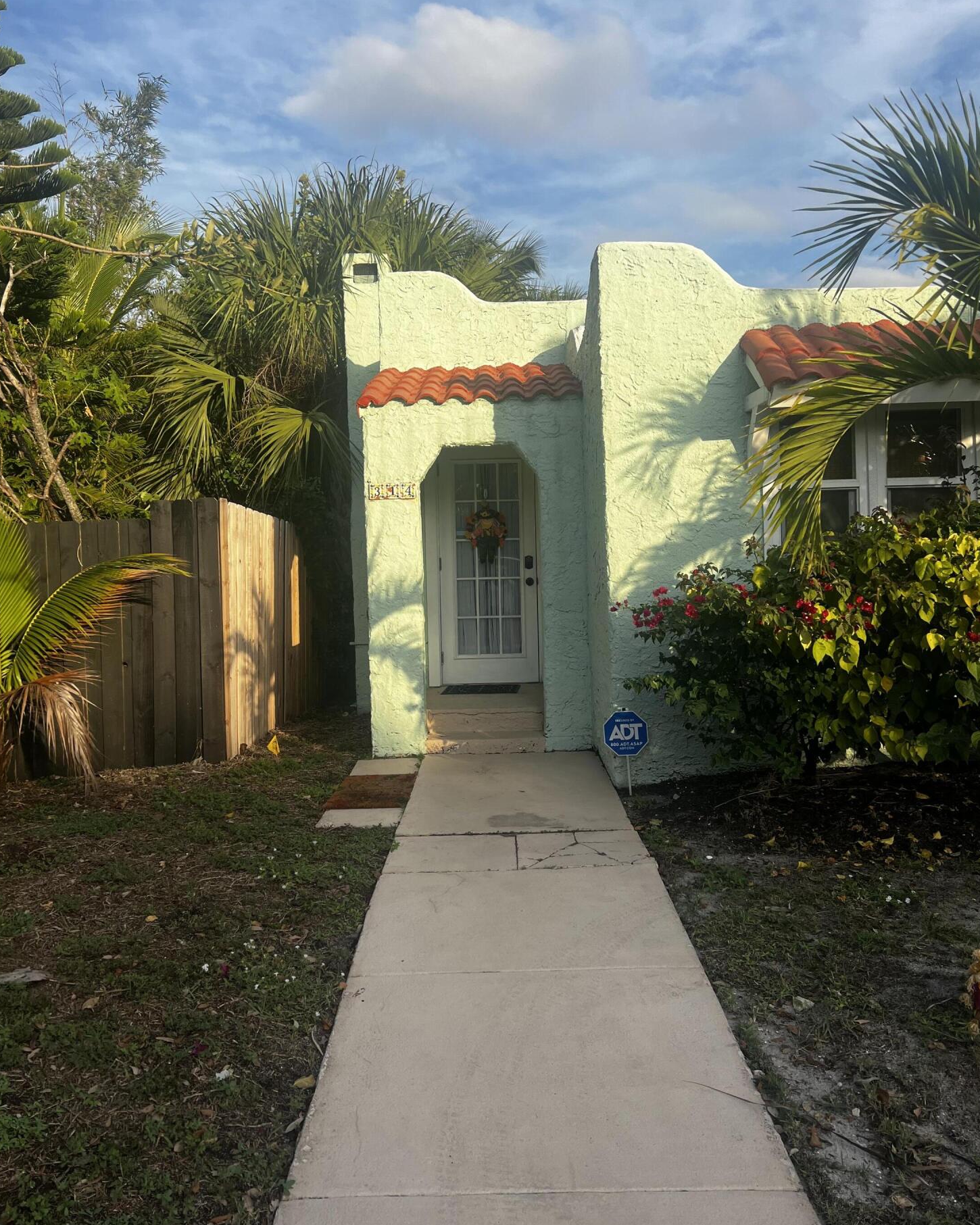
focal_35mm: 28
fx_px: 1015
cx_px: 499
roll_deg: +0.9
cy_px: 576
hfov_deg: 51.5
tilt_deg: -0.5
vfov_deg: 62.2
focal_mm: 5.7
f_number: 1.5
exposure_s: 1/2841
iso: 50
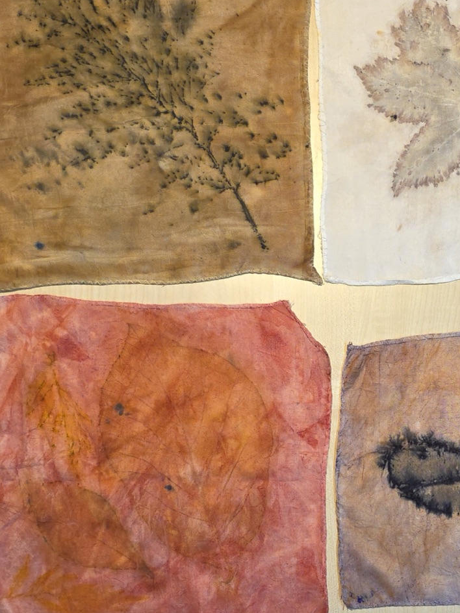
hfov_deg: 36.4
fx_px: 691
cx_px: 312
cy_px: 442
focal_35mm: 39
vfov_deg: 46.5
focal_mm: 6.3
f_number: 1.7
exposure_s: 1/101
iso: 160
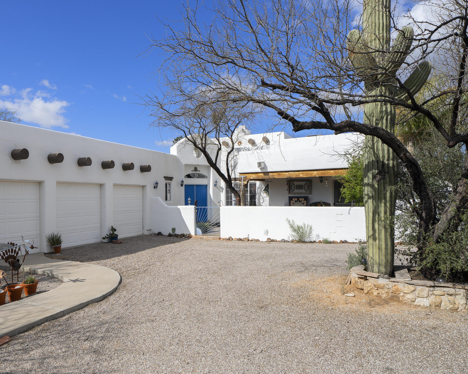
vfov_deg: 60.9
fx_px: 319
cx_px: 183
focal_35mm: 23
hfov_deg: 71.7
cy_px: 181
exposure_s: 1/250
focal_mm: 19
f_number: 9
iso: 100
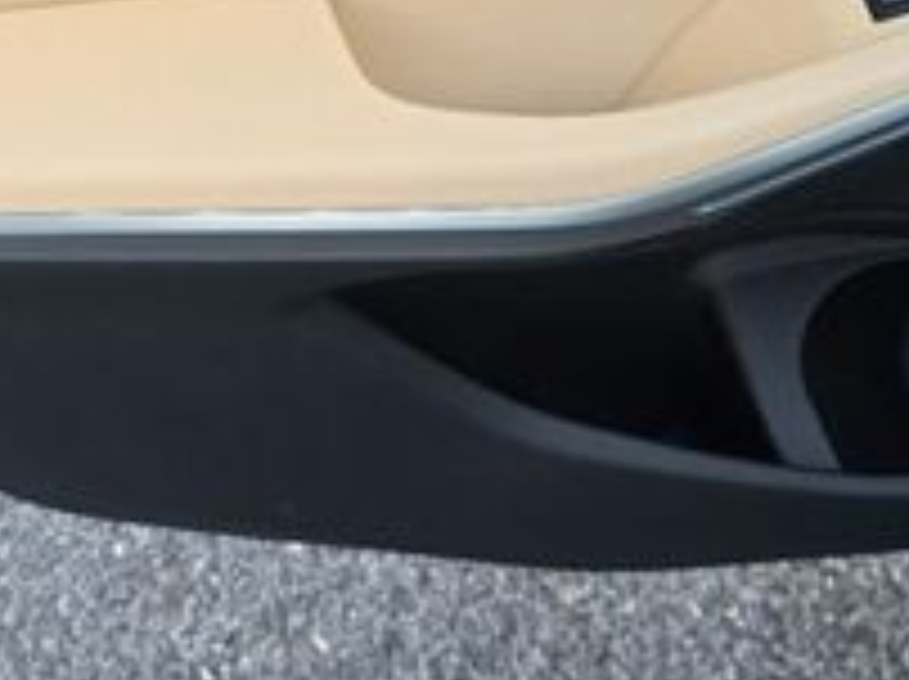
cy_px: 50
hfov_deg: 26.6
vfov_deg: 19.7
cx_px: 338
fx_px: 1915
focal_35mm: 73
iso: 40
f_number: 1.7
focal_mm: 6.3
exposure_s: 1/180
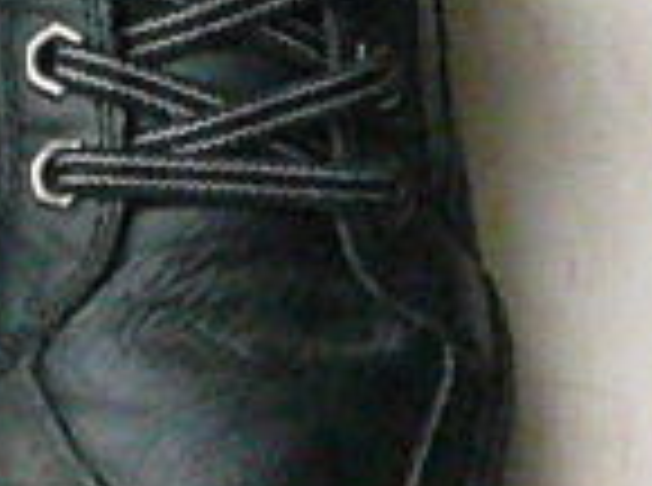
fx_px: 1747
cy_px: 135
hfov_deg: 20.1
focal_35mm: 93
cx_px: -72
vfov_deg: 15.8
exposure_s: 1/250
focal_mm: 4.6
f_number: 8
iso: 3200
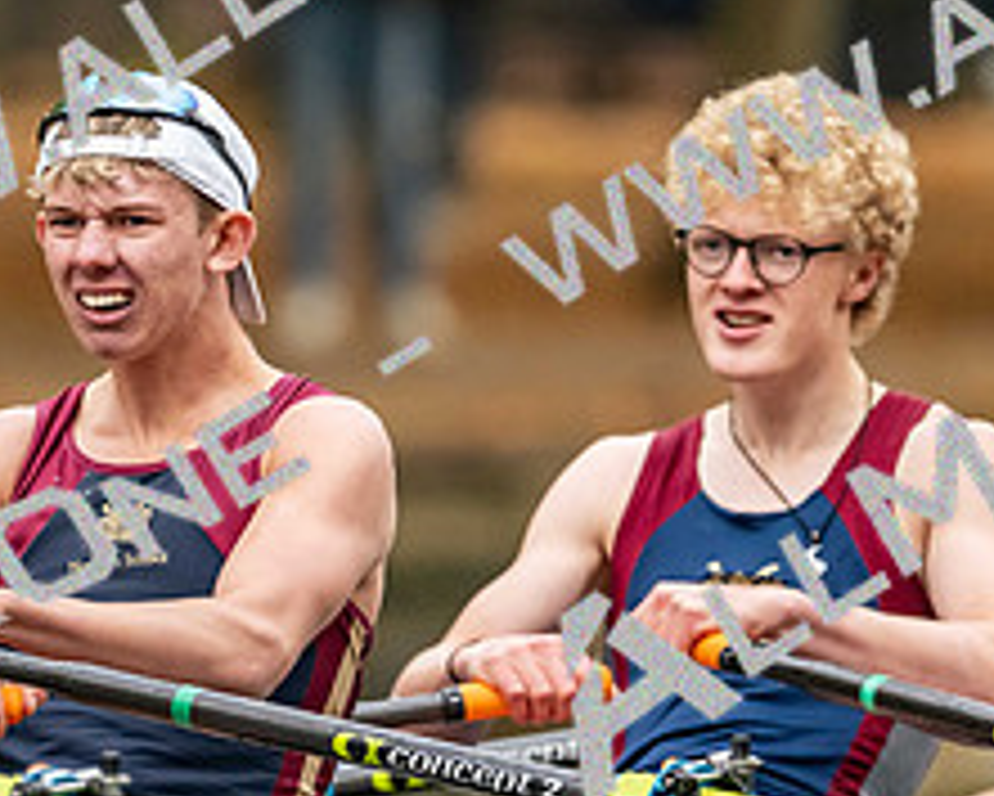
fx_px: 28990
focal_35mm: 985
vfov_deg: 1.6
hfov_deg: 2.0
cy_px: 380
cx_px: 175
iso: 2500
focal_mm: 400
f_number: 4.5
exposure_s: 1/2500
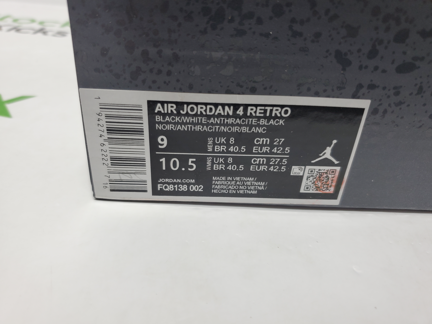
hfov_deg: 67.3
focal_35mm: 26
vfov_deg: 53.1
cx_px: 216
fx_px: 324
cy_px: 162
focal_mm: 4.3
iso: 50
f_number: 1.5
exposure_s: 1/315
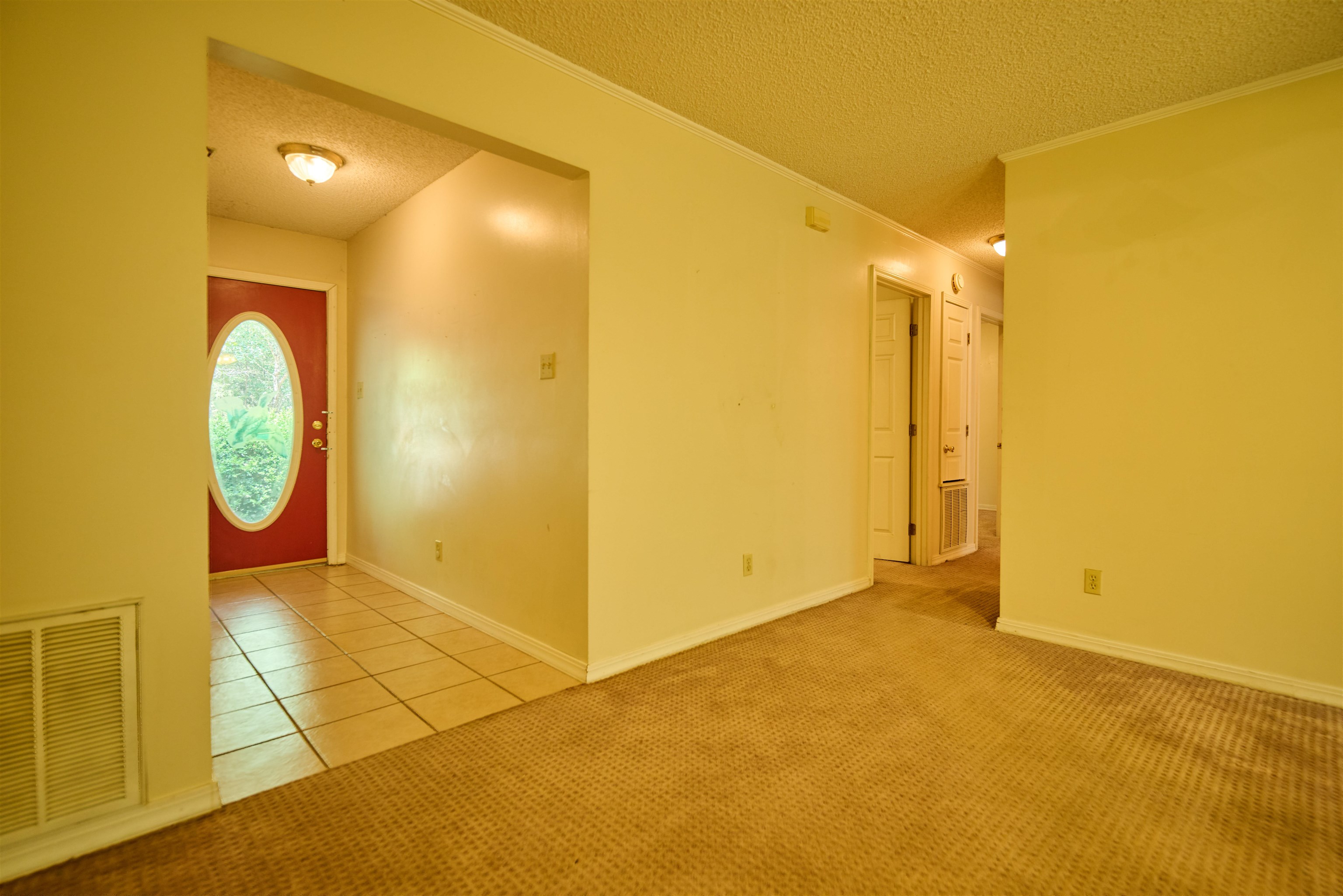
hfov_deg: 96.7
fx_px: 597
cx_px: 672
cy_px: 448
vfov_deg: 73.7
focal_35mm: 16
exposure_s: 1/100
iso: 1000
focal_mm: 16
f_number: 3.2
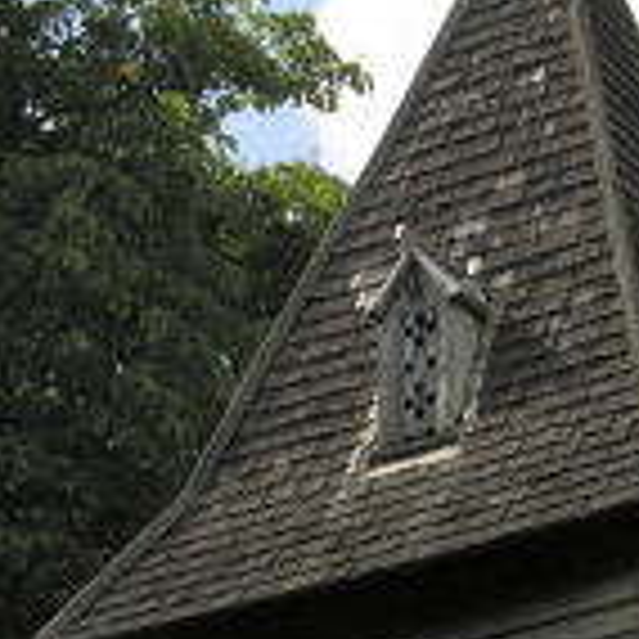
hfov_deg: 7.8
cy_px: 513
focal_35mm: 223
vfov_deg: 7.8
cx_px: 551
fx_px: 4657
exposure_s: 1/210
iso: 50
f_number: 6.1
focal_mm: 19.8
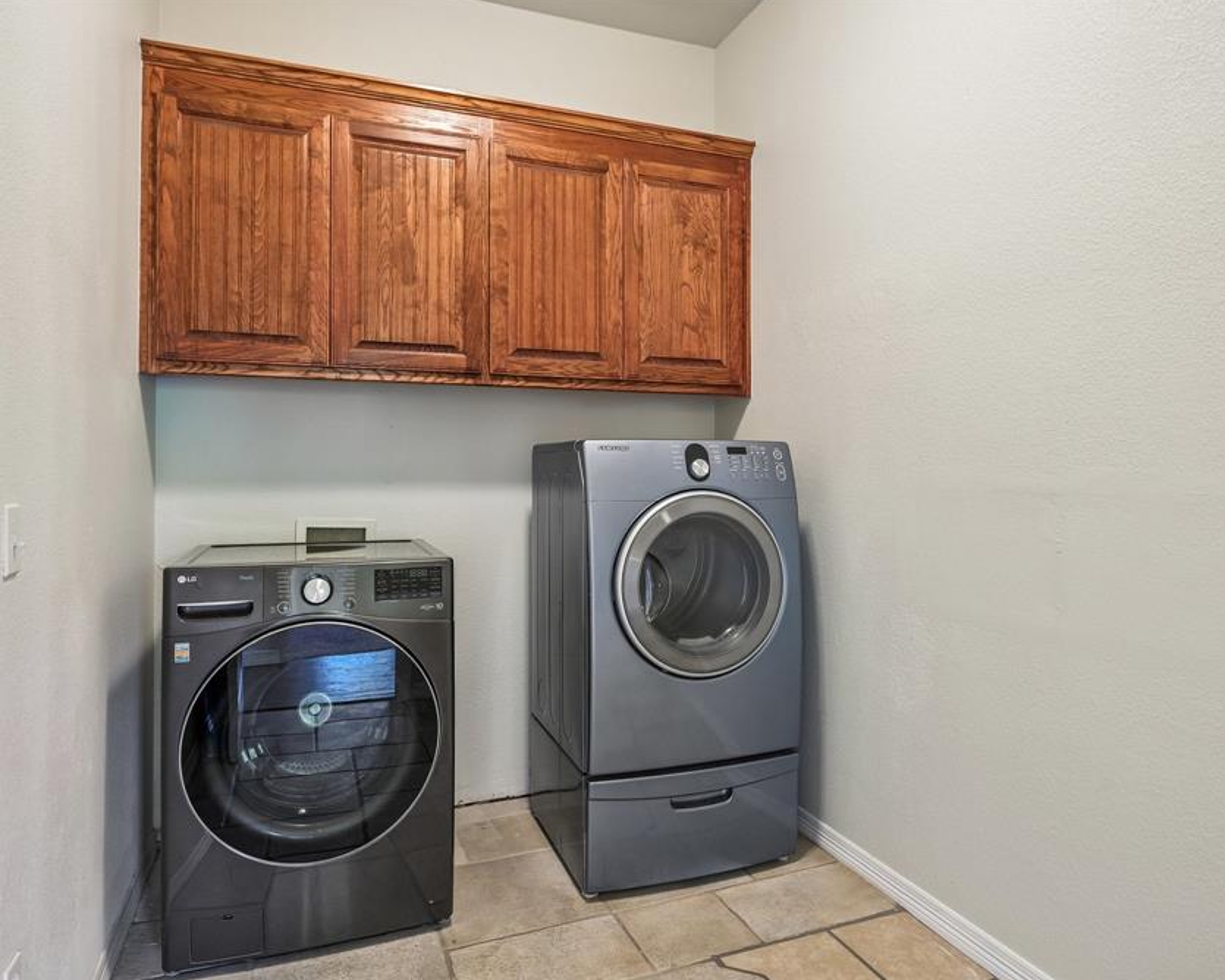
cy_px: 494
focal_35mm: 23
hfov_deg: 72.5
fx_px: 834
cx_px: 657
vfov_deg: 60.9
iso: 400
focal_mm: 20
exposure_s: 1/1.67
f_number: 8
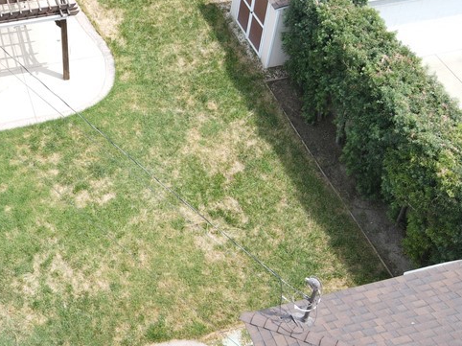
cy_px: 131
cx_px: 101
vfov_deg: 28.4
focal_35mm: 51
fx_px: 680
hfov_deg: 36.4
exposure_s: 1/15
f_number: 2.8
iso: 100
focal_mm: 4.5
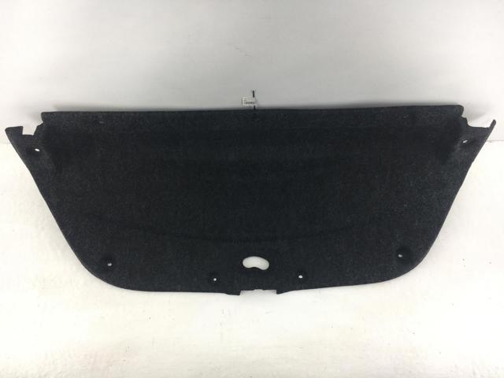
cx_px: 252
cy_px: 189
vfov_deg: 48.2
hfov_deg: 61.7
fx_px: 422
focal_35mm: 29
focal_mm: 4.15
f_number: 2.2
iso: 25
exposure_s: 1/227
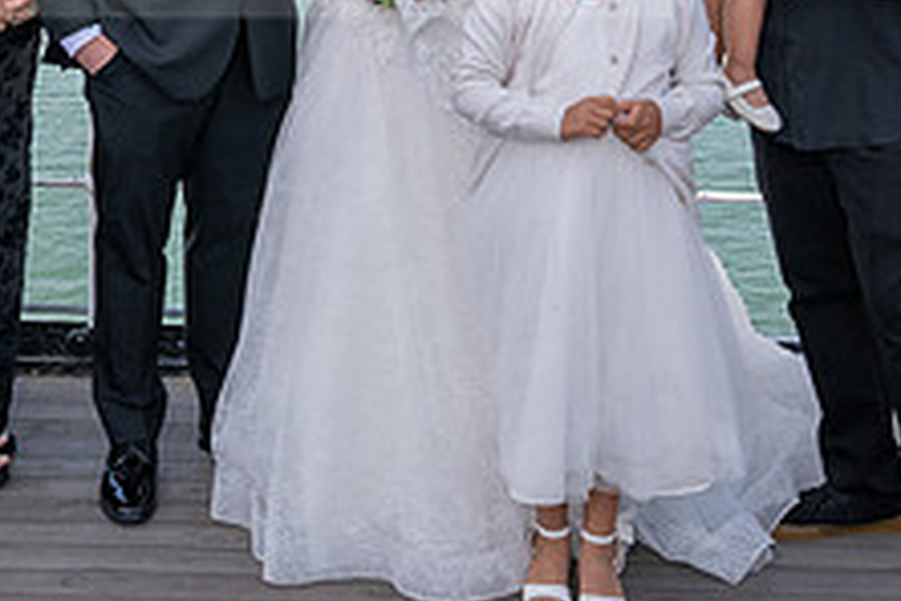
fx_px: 1927
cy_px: -79
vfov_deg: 17.1
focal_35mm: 77
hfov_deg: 26.2
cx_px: 329
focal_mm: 29.5
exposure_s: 1/200
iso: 200
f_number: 8
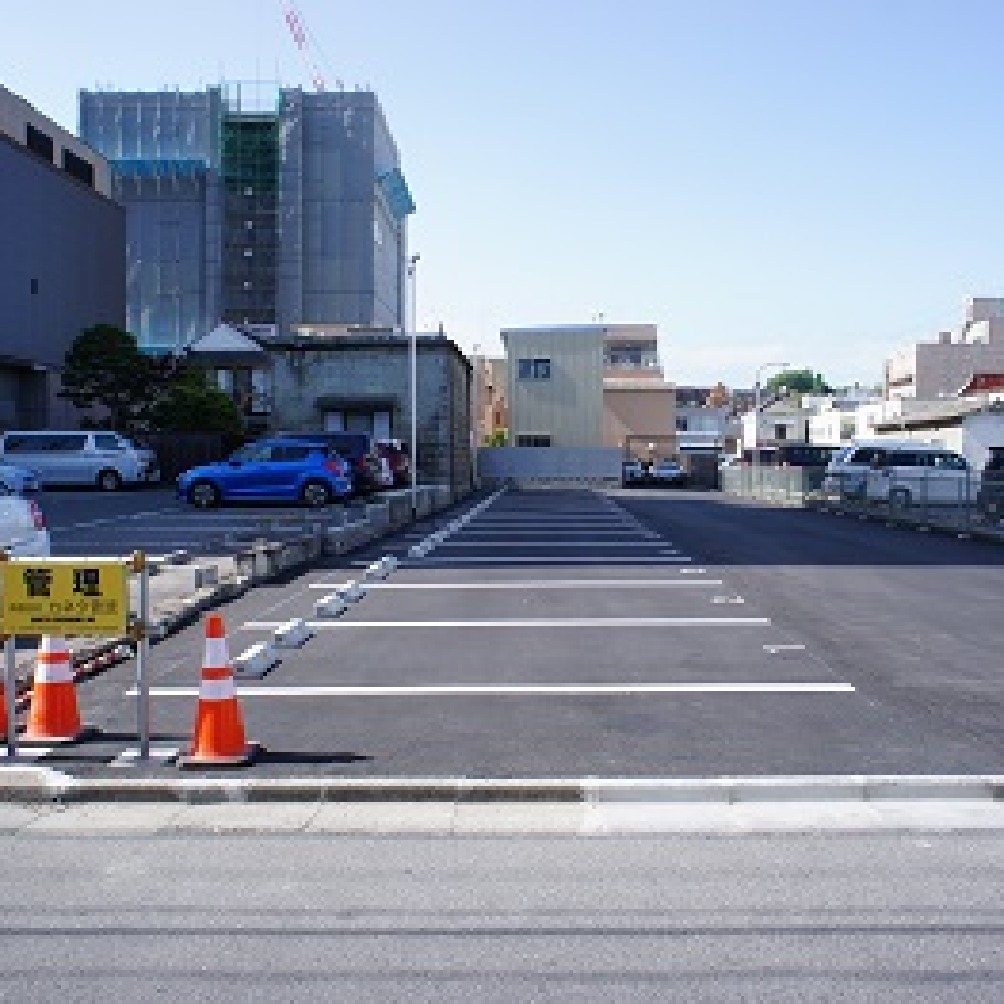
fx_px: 1017
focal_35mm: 31
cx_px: 550
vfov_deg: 52.5
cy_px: 502
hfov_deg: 52.5
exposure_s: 1/320
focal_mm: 16
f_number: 6.3
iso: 200
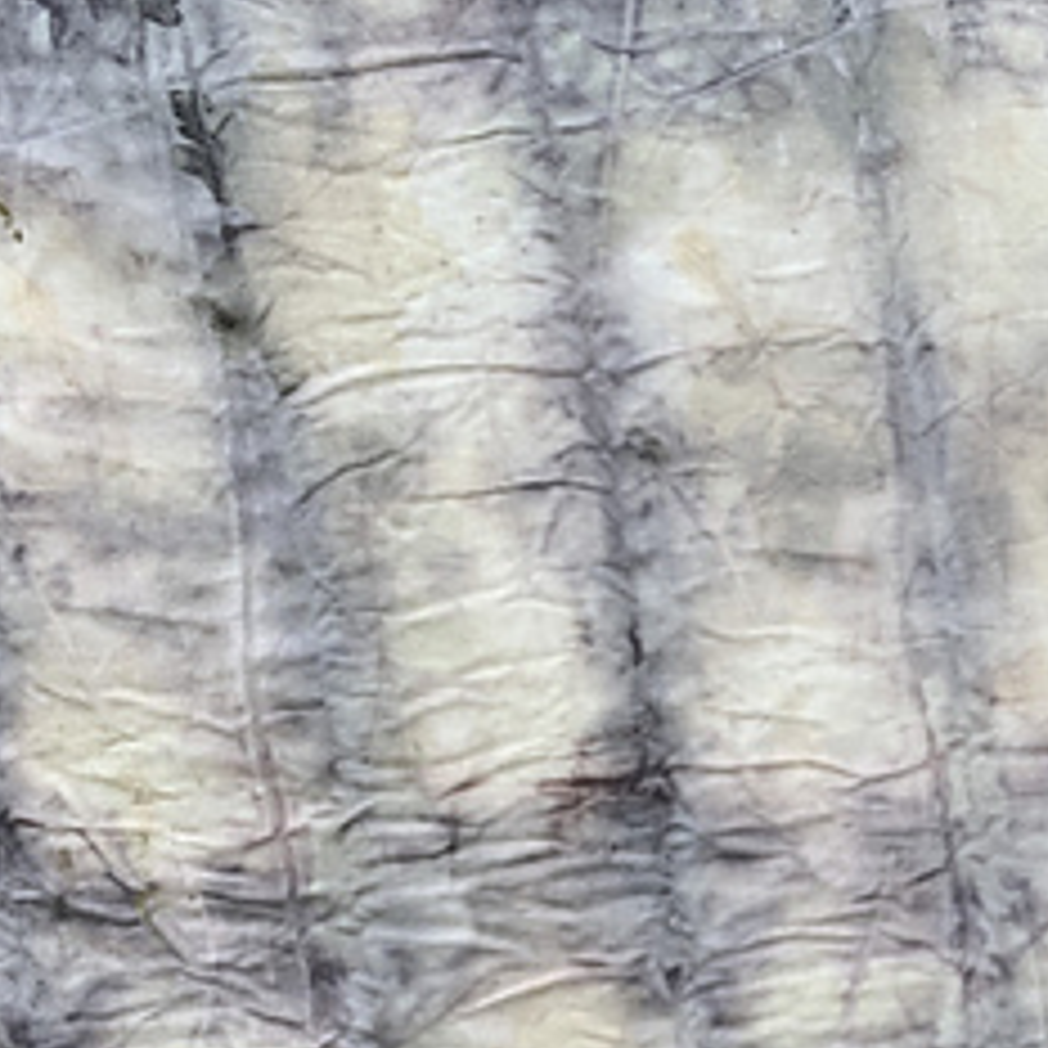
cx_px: 1318
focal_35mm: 63
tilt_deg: -8.8
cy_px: 963
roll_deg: +5.3
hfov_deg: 24.3
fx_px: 2158
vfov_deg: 26.3
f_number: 1.8
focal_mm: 4.25
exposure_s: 1/368
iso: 25
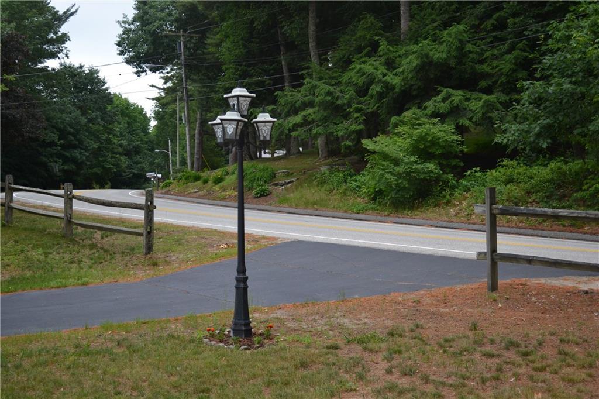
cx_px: 300
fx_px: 873
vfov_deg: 25.7
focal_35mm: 52
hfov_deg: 37.9
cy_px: 200
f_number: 5
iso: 110
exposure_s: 1/125
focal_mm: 35
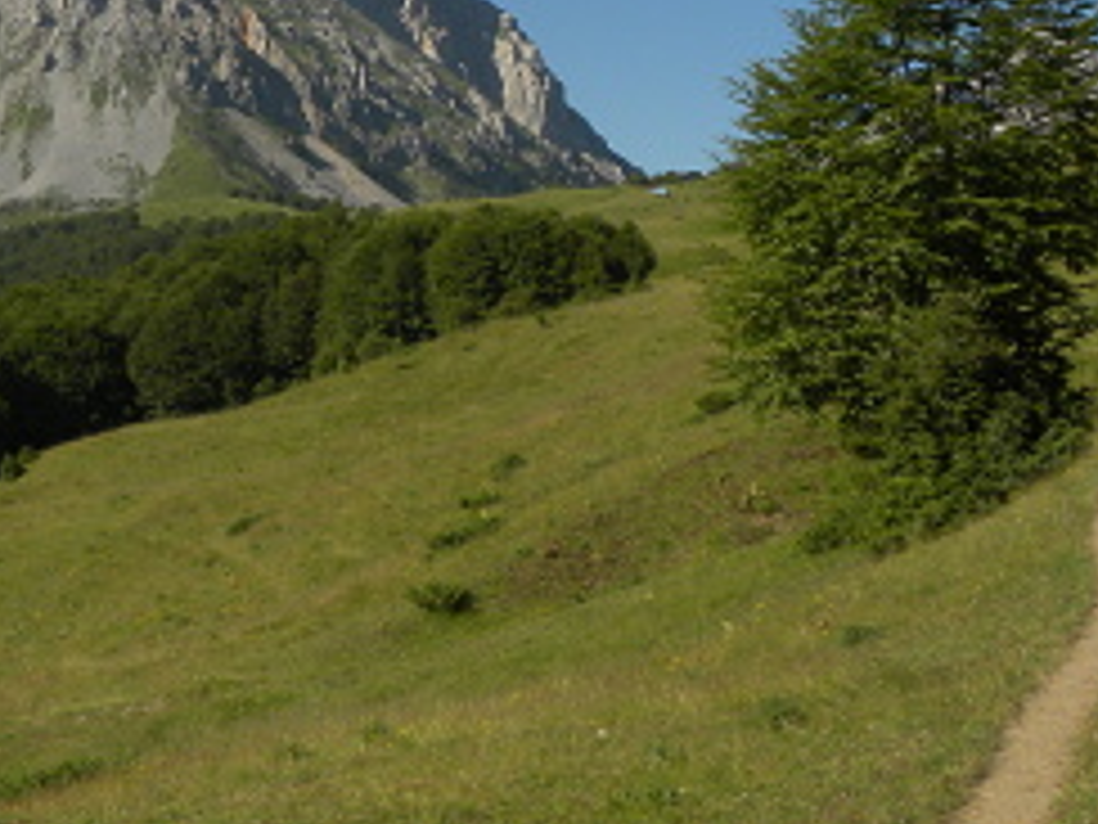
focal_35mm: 65
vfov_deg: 22.3
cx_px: 189
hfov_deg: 29.0
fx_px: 2062
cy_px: 189
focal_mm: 5.9
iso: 100
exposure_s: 1/500
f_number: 5.6
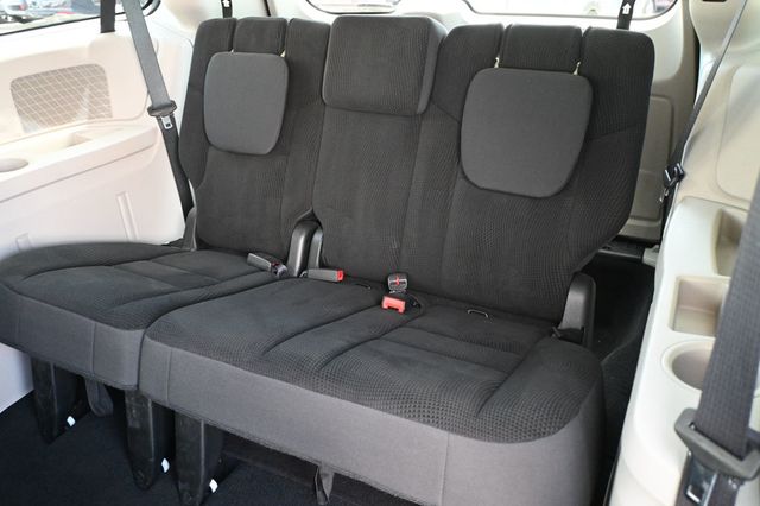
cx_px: 380
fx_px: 617
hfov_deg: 63.2
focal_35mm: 29
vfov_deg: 44.6
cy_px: 253
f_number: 3.8
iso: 3200
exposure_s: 1/80
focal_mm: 19.5
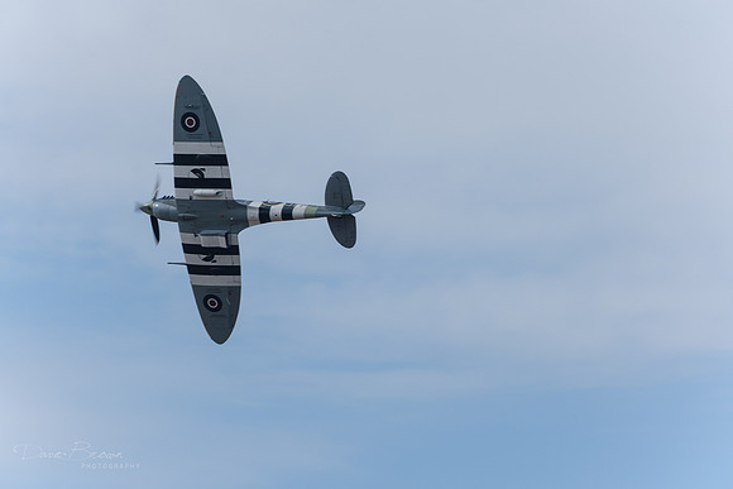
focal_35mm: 450
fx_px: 9164
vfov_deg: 3.1
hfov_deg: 4.6
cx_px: 366
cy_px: 244
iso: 200
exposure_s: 1/400
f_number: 10
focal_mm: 300
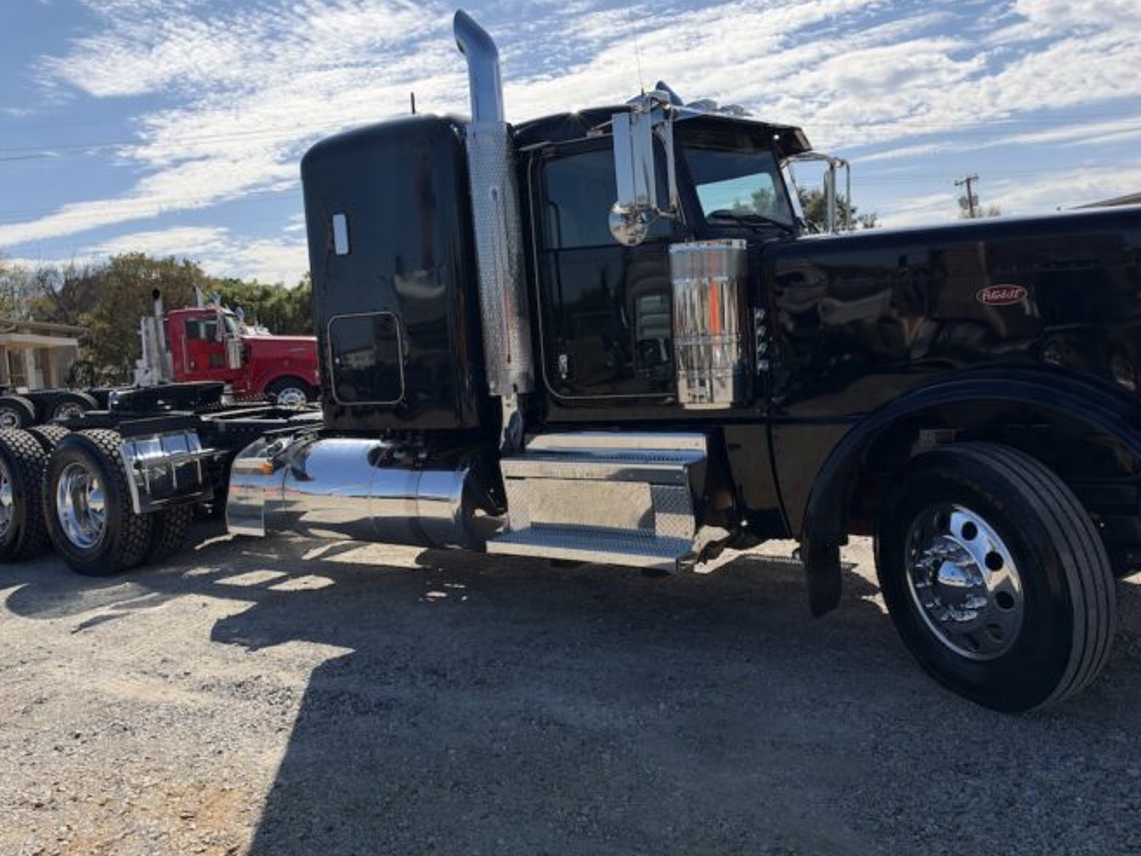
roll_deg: +5.2
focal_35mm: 28
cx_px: 591
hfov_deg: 63.4
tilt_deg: -0.5
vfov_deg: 49.6
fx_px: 923
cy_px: 367
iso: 64
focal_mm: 6.93
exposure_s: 1/6024
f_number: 1.8
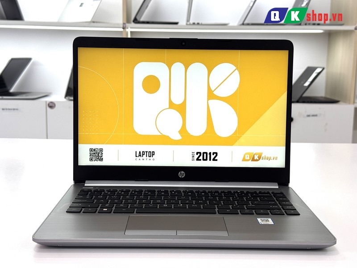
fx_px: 495
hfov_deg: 39.7
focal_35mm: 48
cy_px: 134
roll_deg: +0.2
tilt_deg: -8.8
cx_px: 178
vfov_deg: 30.3
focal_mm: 6.76
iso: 50
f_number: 1.78
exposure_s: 1/155
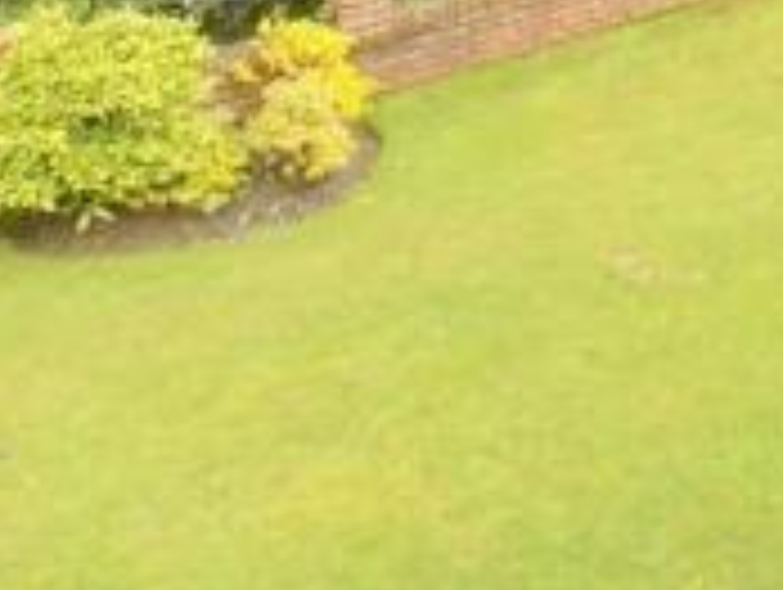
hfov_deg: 23.0
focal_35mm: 77
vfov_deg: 16.9
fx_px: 1744
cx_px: 970
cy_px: -358
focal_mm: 4
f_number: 3.1
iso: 80
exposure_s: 1/250
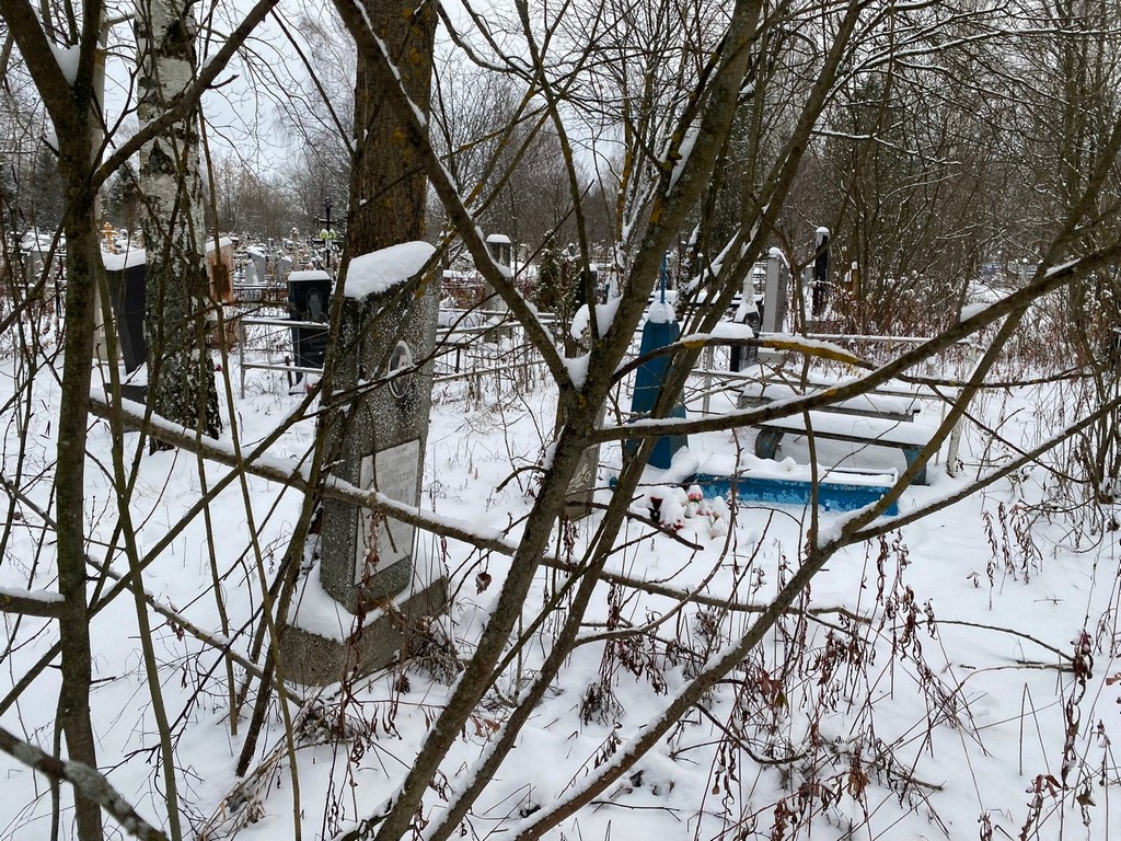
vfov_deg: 53.1
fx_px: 842
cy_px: 420
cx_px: 560
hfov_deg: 67.3
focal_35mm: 26
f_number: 1.8
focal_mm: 4.25
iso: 32
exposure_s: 1/375
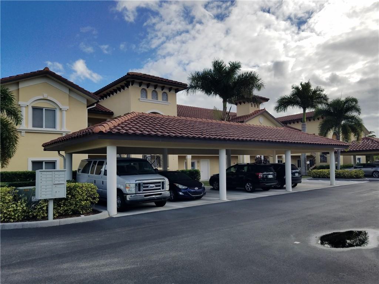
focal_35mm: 26
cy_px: 142
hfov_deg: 67.3
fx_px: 285
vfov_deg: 53.1
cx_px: 190
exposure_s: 1/5120
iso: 50
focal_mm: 4.2
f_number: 1.7
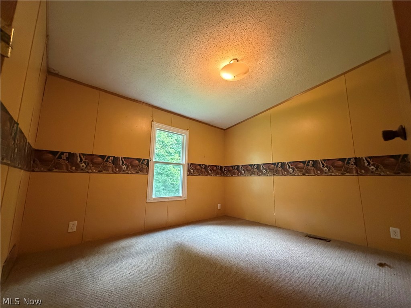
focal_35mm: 14
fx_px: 166
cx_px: 206
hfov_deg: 102.1
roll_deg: +0.4
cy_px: 154
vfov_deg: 85.7
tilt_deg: +9.6
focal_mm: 2.22
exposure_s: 1/60
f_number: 2.2
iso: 1000
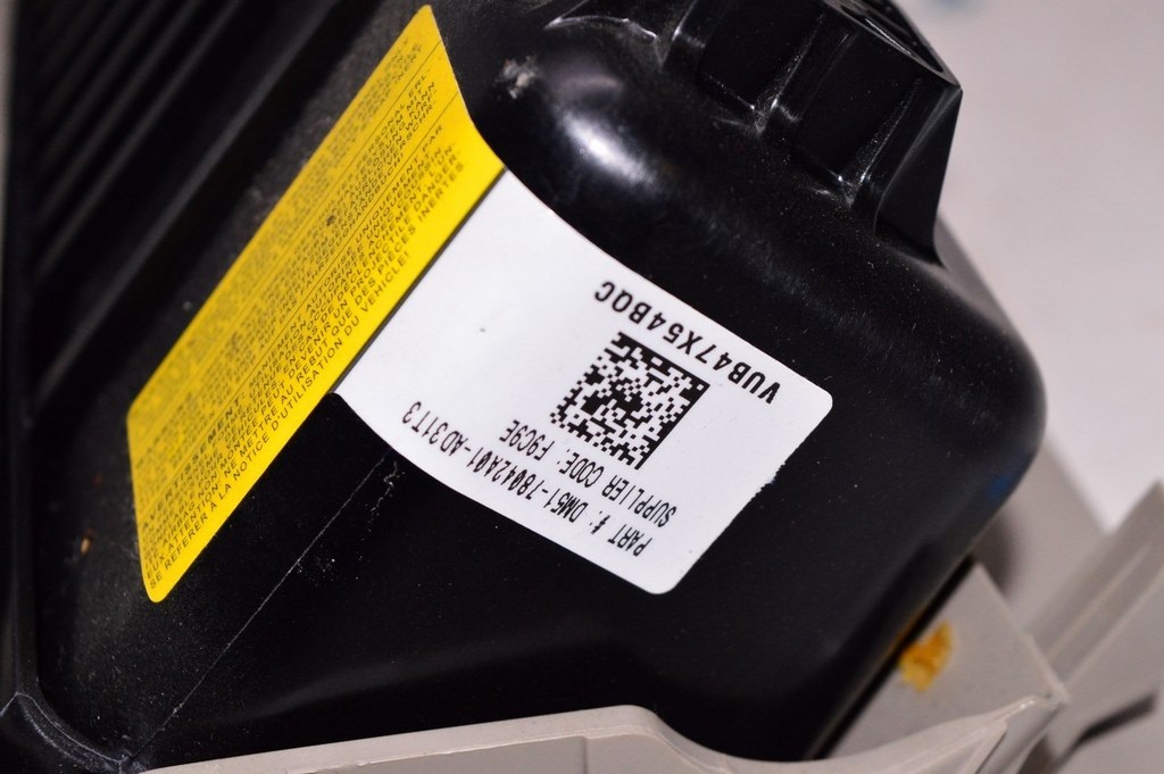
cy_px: 387
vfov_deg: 18.9
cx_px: 582
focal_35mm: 72
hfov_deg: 28.1
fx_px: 2326
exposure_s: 1/200
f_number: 8
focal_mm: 48
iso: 1600
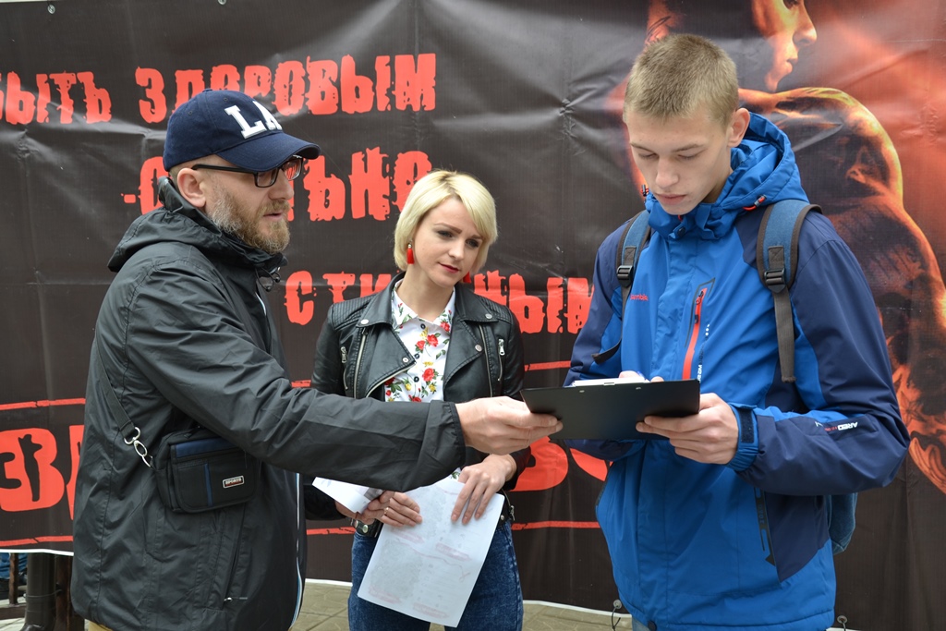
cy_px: 316
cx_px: 473
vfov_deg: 29.9
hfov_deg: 43.6
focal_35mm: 45
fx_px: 1183
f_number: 5.6
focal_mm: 30
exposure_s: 1/125
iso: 125
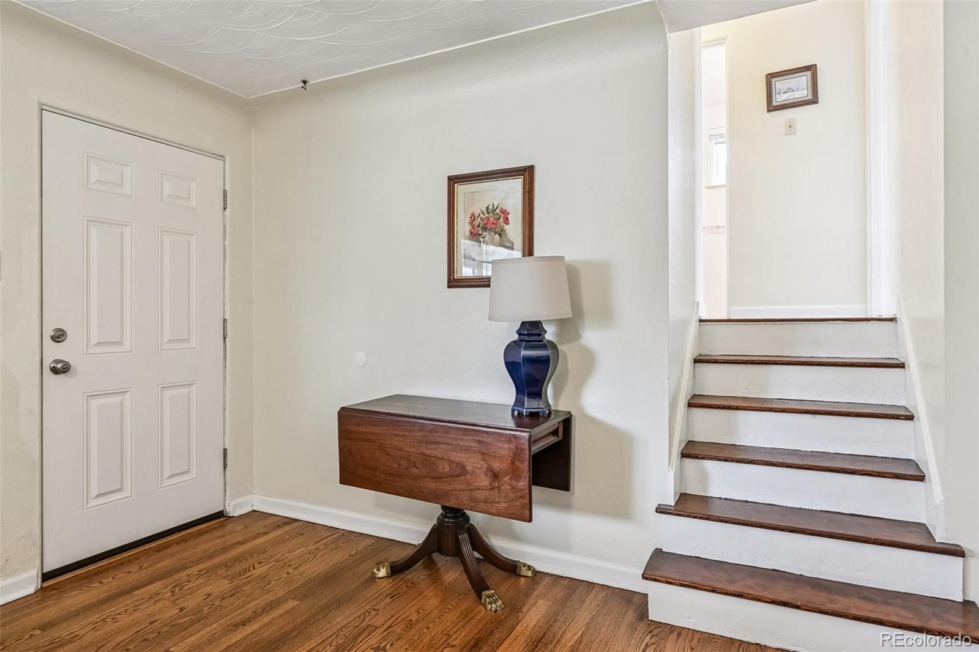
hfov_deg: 82.6
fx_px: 557
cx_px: 490
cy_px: 326
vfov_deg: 60.7
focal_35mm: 20
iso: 400
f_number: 10
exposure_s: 1/4
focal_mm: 20.5
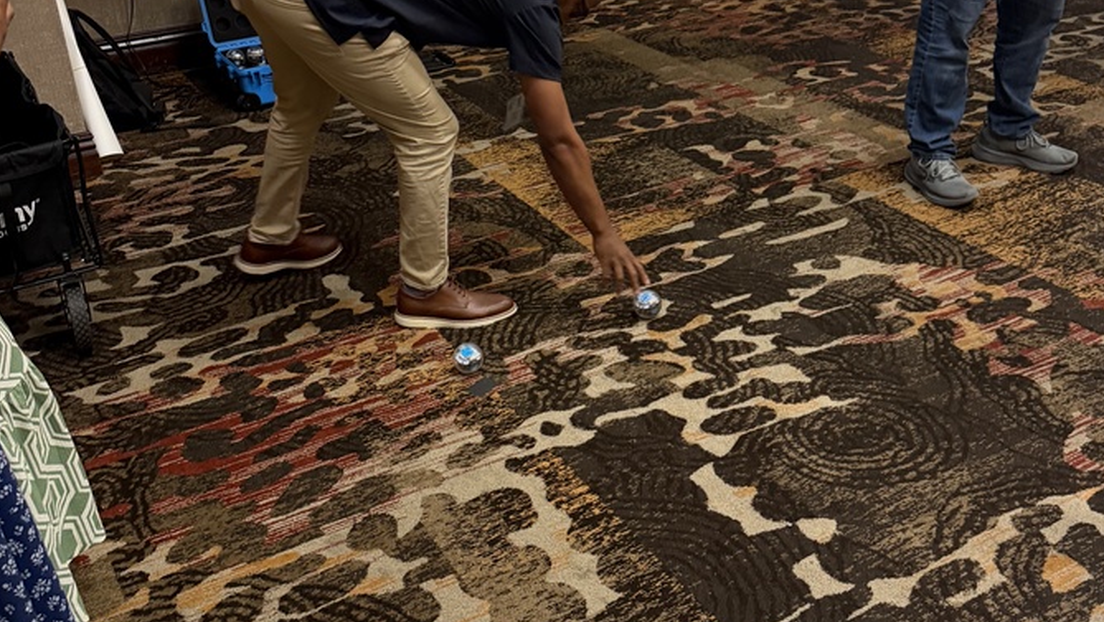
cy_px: 241
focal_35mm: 40
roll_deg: +3.3
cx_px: 568
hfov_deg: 50.5
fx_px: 1171
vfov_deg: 29.6
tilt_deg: -27.7
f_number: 1.78
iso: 400
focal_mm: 6.76
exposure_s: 1/60
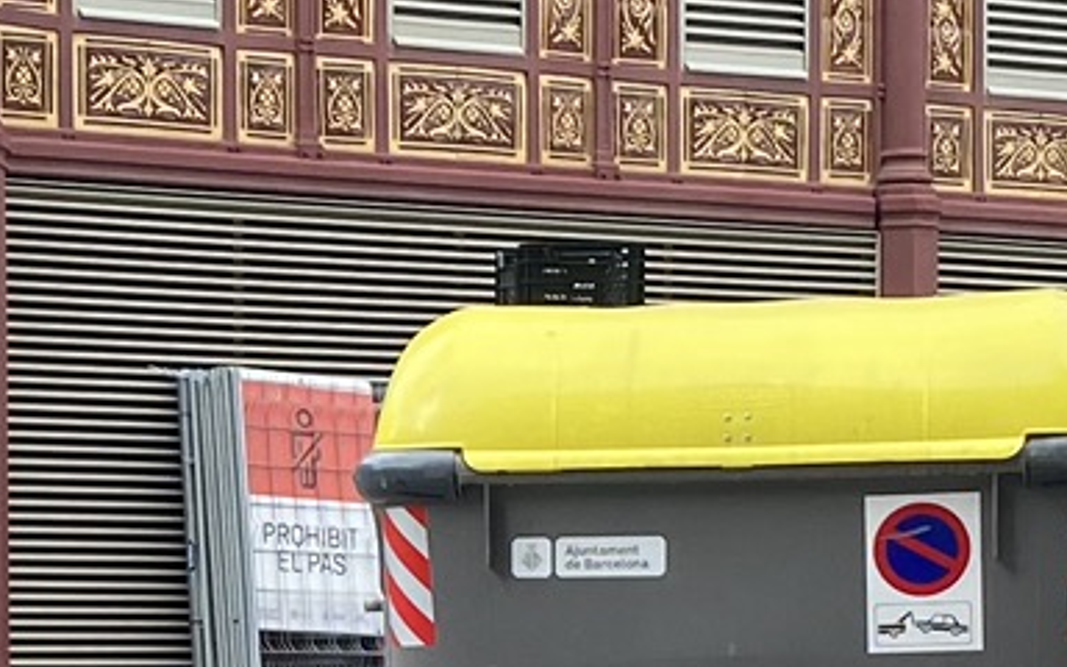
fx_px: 4275
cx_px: 8
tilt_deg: -0.6
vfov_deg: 8.8
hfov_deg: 14.0
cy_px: 798
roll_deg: +0.8
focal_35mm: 147
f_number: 1.8
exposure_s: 1/767
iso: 32
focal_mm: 4.25
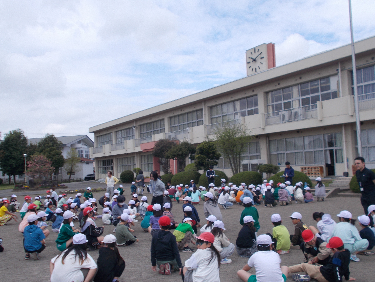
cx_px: 188
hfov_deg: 47.9
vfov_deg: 36.8
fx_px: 422
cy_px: 141
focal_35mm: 39
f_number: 9.8
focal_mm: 6.9
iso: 80
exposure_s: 1/80
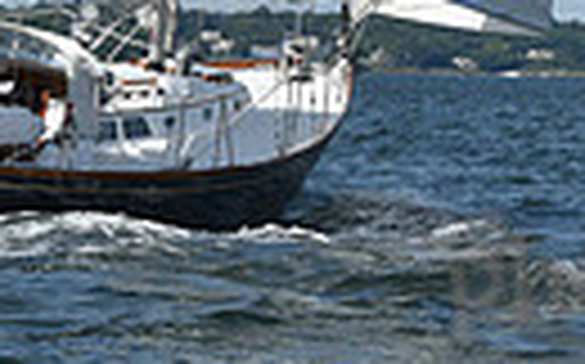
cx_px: 209
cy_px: -395
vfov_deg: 4.1
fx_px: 5066
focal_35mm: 318
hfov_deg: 6.6
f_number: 11
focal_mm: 70
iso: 320
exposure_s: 1/1000
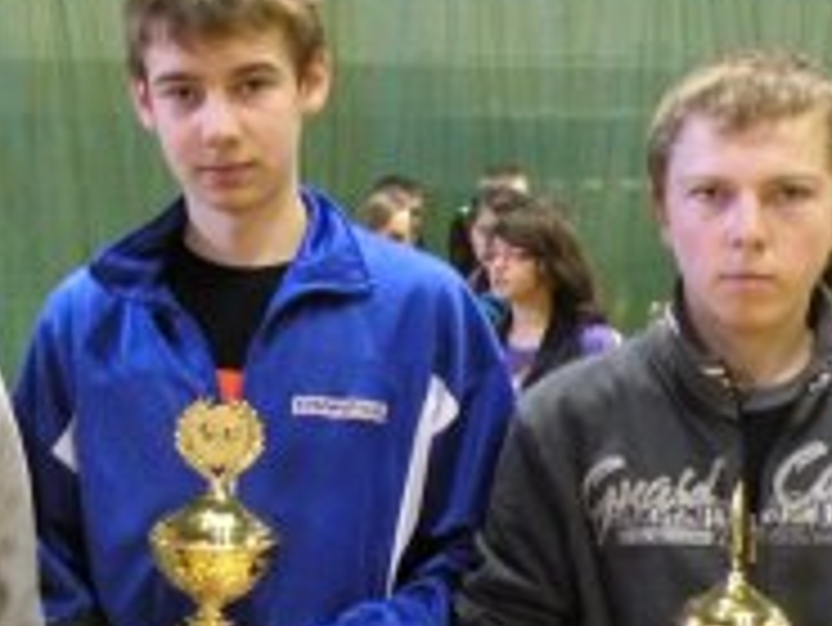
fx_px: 2141
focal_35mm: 89
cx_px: 225
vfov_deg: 16.3
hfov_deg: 21.8
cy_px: 633
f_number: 3.2
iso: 400
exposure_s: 1/8
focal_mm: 5.8
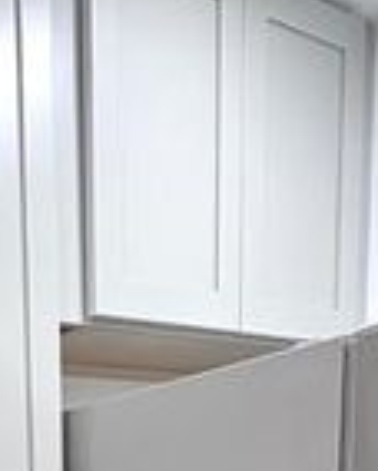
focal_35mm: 64
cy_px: 751
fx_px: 893
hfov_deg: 21.3
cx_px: -136
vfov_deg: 22.6
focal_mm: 2.22
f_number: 2.2
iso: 200
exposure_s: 1/120
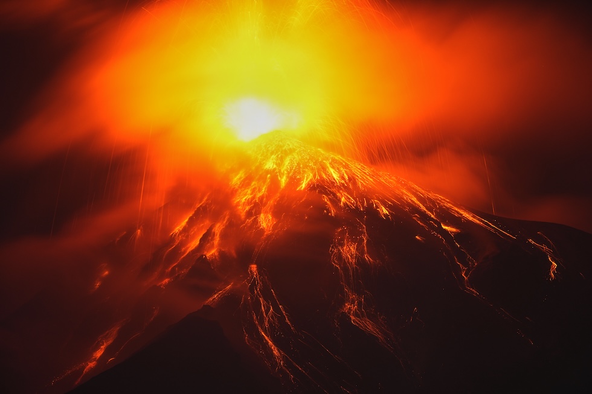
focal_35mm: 400
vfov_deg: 3.4
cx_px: 296
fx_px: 6576
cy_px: 197
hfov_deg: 5.2
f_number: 5.6
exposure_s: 15
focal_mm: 400
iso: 320
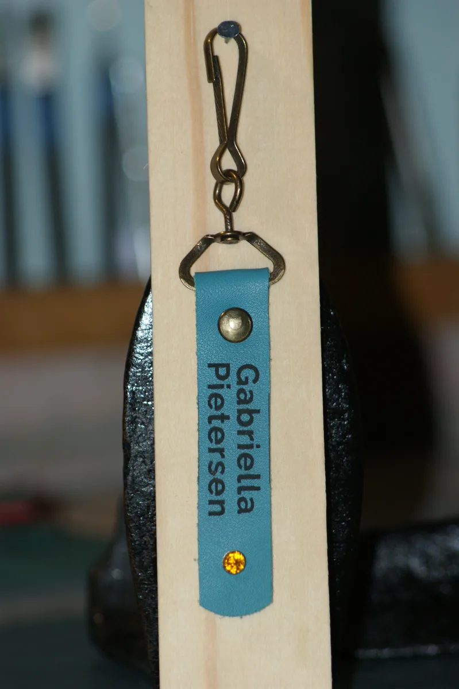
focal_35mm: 240
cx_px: 230
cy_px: 344
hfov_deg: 5.7
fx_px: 4594
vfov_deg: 8.6
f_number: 5.6
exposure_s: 1/125
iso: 400
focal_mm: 160
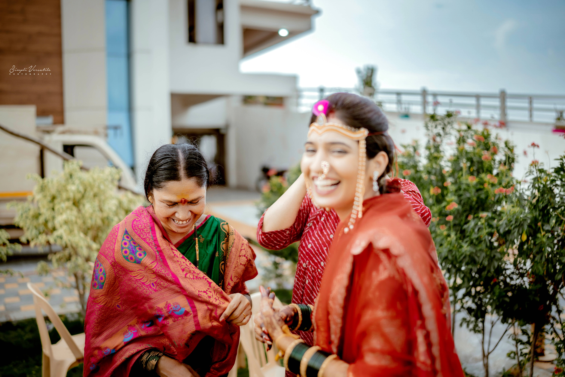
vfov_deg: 37.9
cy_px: 188
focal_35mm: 35
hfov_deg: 54.4
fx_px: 549
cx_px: 282
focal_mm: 35
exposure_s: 1/1000
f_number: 1.4
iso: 100
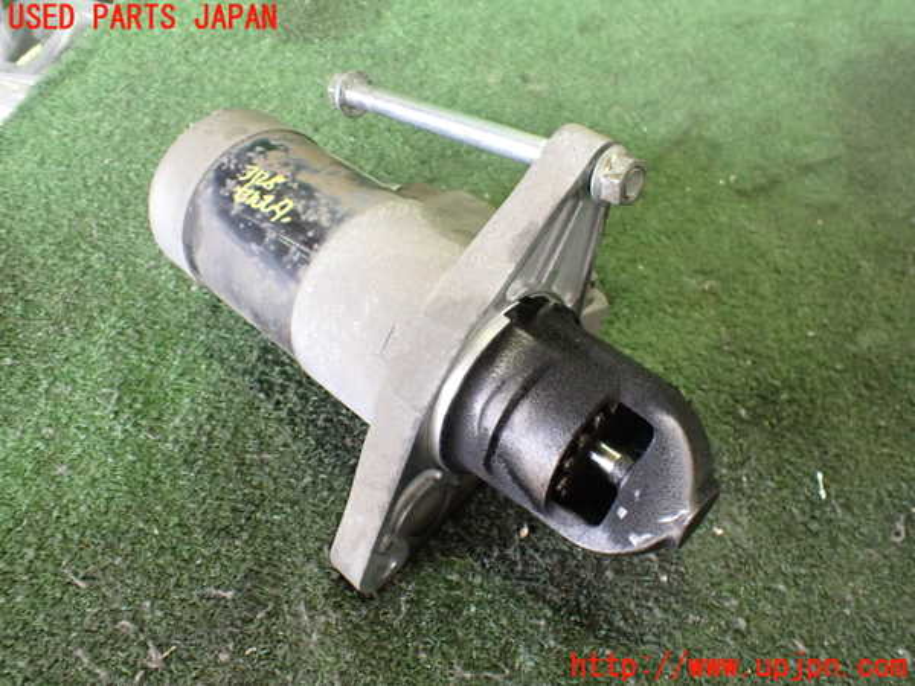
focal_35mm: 30
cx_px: 458
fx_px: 793
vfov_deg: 46.8
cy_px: 343
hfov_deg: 60.0
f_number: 2.3
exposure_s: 1/50
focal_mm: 5.4
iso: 800
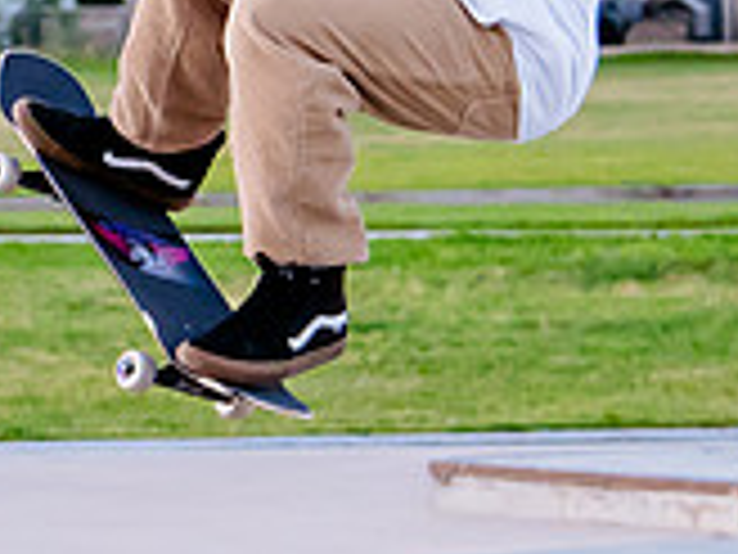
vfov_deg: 5.2
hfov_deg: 6.9
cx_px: -276
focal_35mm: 283
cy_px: 38
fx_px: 6033
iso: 2500
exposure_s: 1/640
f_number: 4
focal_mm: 50
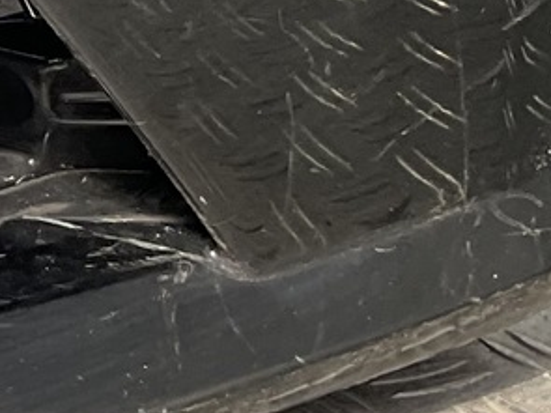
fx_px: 3150
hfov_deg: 9.0
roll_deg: +7.6
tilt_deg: -12.2
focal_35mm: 198
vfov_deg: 7.3
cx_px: -807
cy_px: -301
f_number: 1.8
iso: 16
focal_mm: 3
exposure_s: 1/109
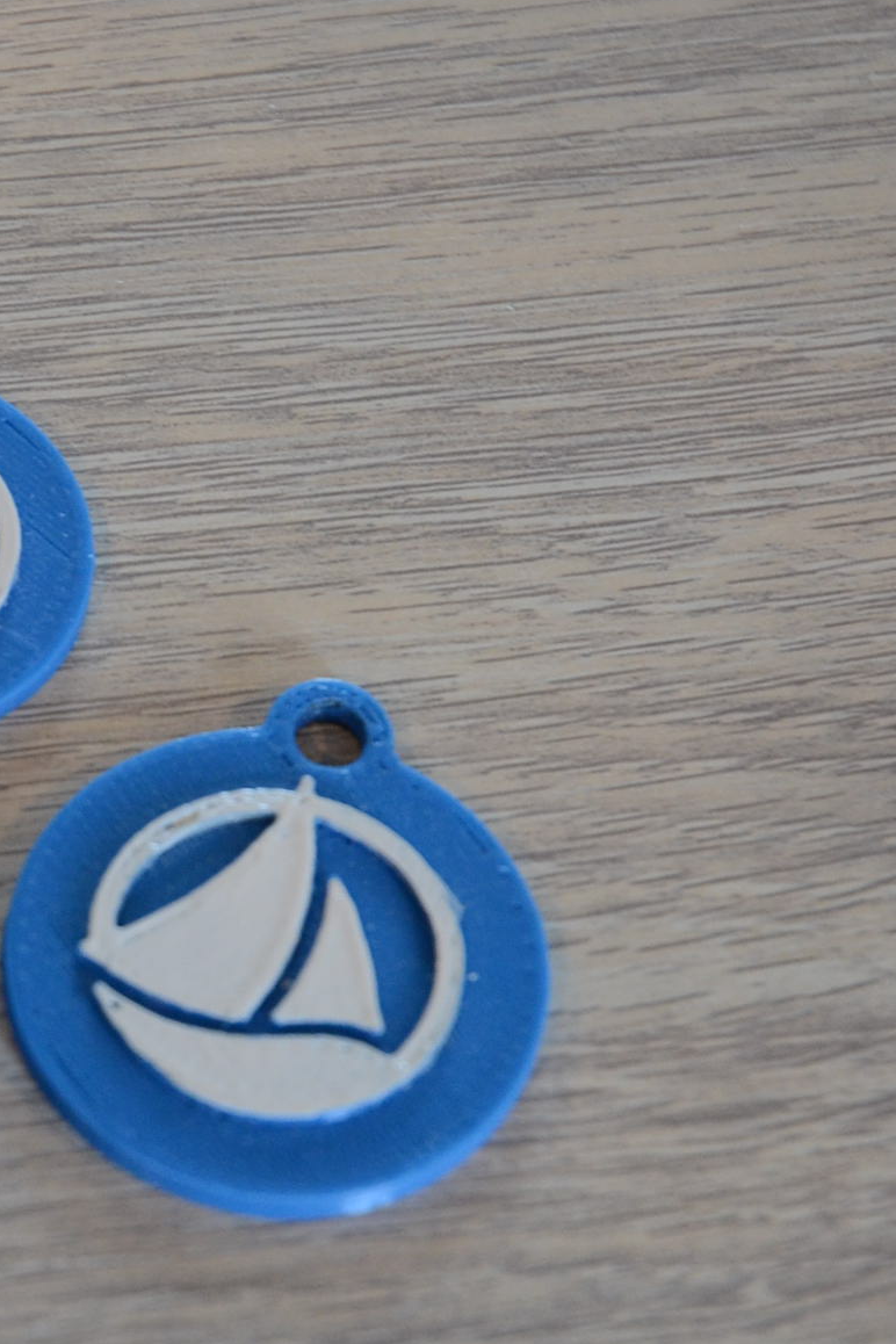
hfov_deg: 6.5
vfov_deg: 9.8
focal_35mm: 209
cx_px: -60
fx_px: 7802
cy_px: 800
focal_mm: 70
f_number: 4.5
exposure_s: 1/50
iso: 800
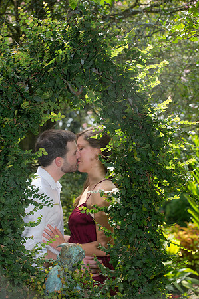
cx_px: 100
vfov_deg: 20.0
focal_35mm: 102
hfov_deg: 13.4
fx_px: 848
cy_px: 150
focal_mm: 102
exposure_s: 1/200
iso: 320
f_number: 6.3
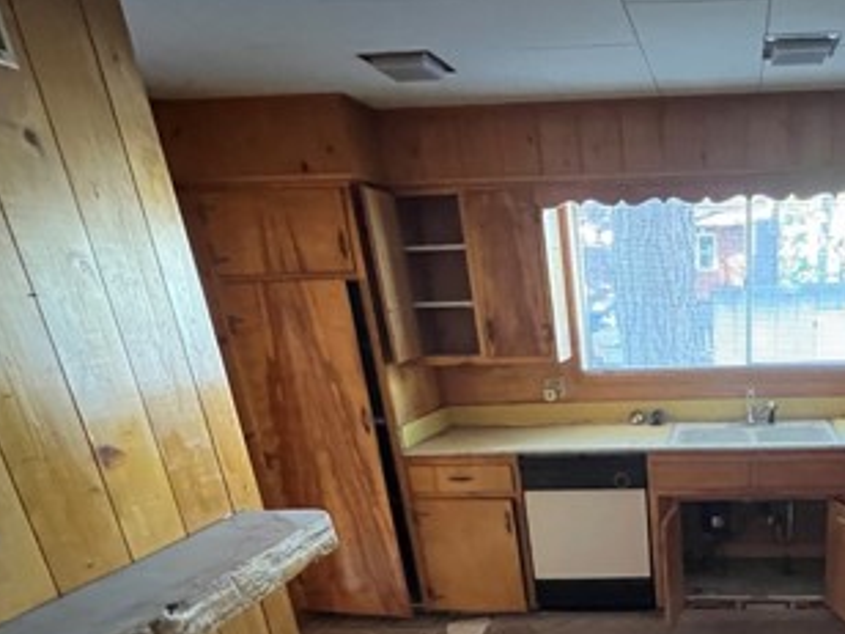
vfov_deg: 46.2
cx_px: 702
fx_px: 659
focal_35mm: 27
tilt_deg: -23.2
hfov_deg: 59.0
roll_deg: +2.2
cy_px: 576
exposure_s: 1/35
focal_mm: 1.57
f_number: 1.8
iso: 1250
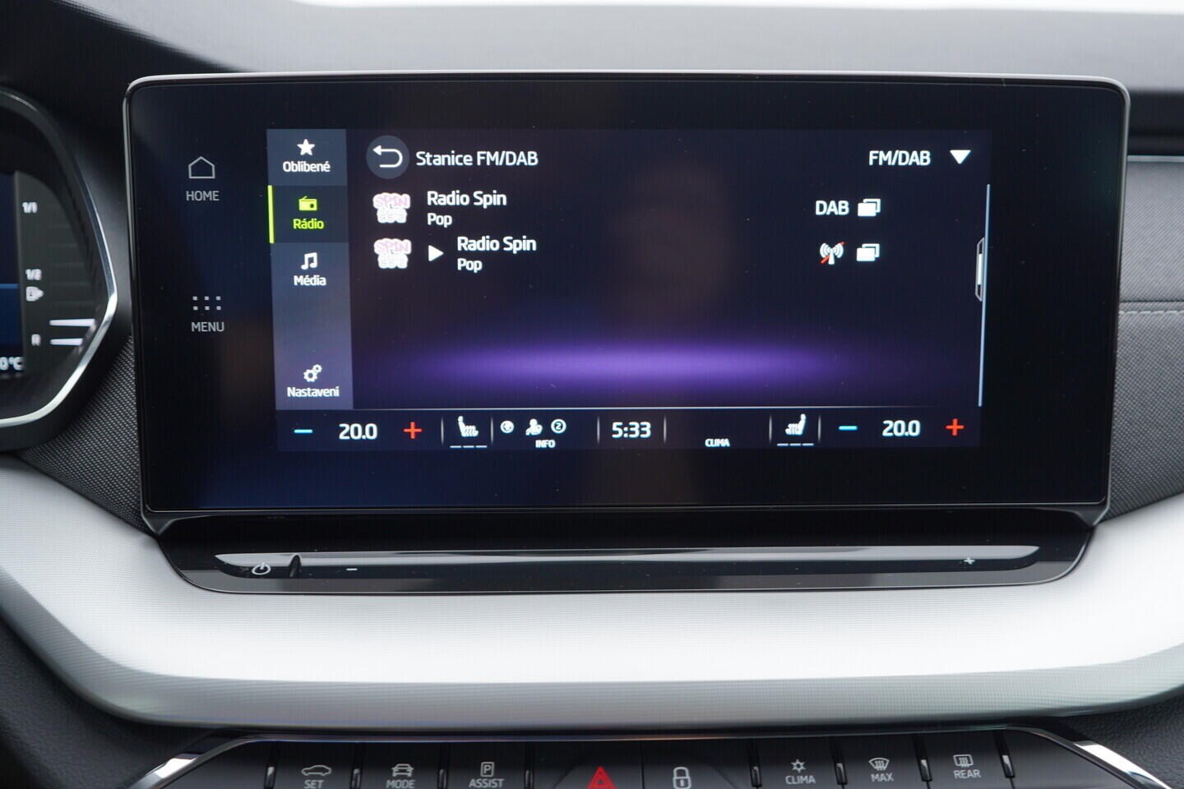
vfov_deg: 36.9
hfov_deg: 53.1
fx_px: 1184
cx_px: 592
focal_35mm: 36
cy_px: 394
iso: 125
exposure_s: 1/40
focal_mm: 24
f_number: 3.2
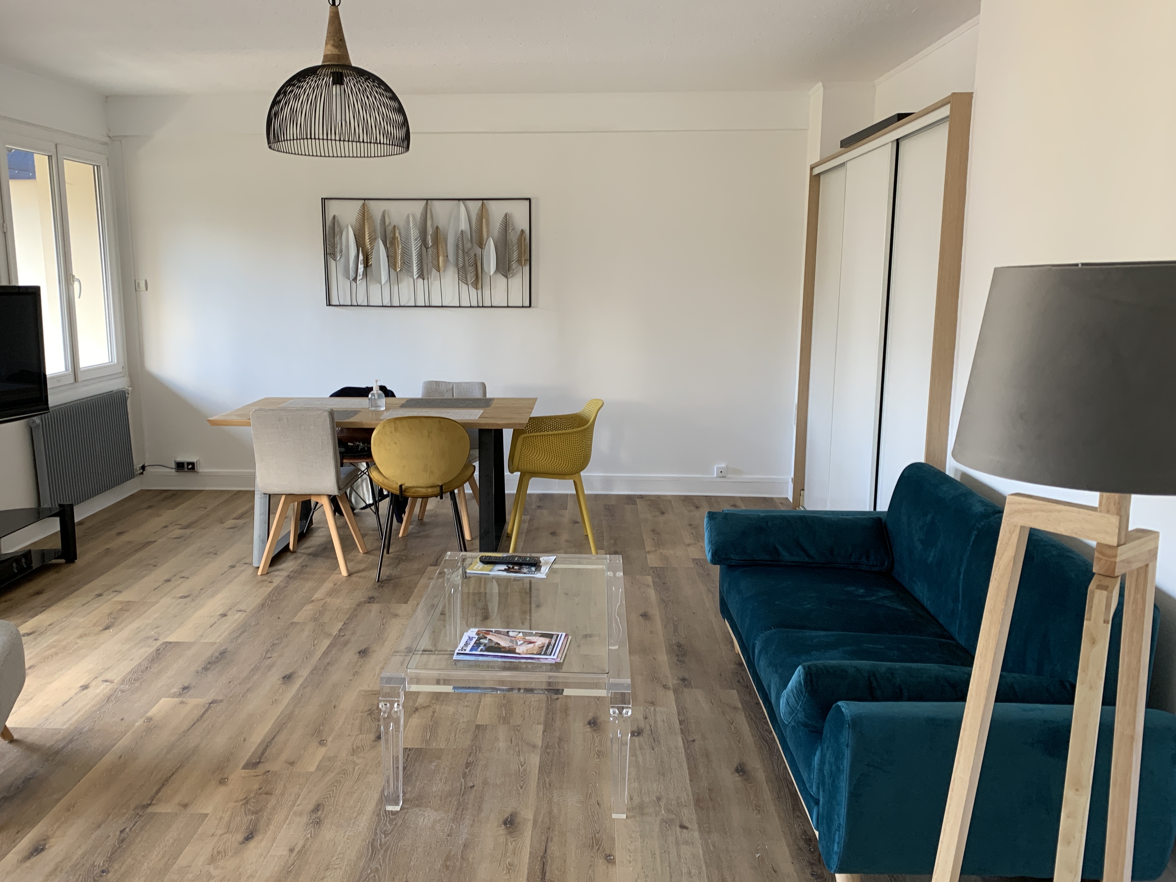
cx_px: 543
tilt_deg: -12.3
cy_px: 454
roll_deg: +0.2
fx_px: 985
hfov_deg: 61.6
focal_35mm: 29
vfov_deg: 48.2
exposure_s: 1/60
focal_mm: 4.25
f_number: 1.8
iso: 100
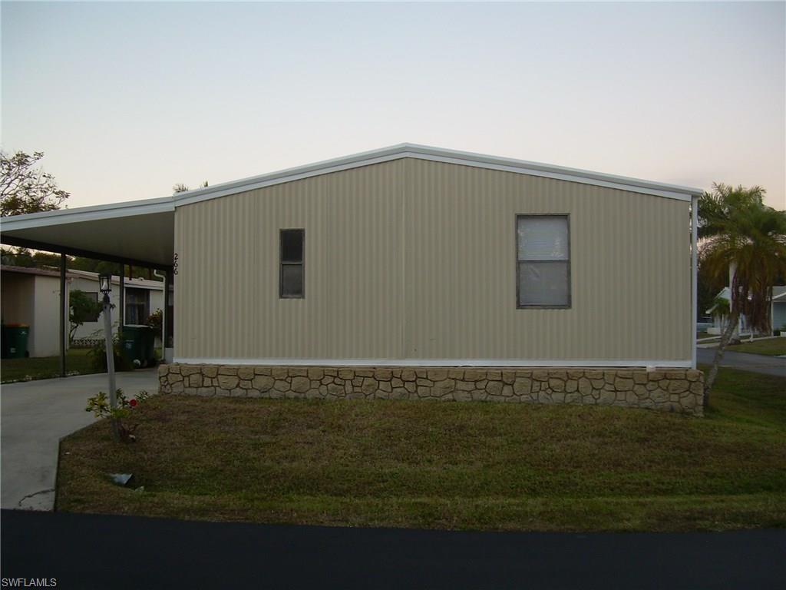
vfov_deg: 37.7
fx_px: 863
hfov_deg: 49.0
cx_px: 393
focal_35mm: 38
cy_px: 295
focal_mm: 6.3
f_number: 2.8
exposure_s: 1/30
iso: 50
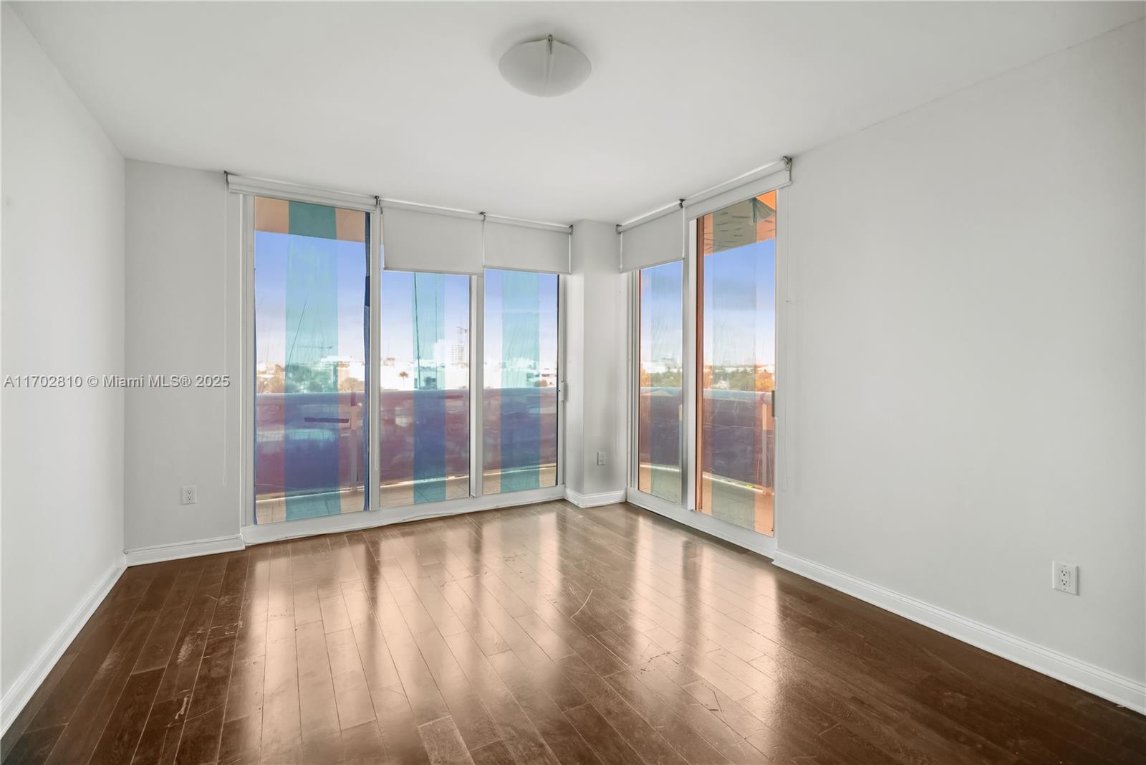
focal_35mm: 16
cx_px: 573
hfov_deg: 96.7
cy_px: 382
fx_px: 509
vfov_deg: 73.8
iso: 250
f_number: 2.8
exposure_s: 1/50
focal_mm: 16
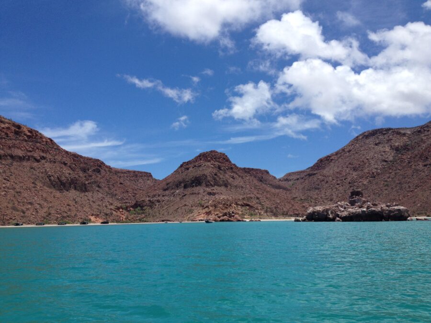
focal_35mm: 35
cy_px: 162
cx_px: 216
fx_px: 436
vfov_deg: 40.7
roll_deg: +1.4
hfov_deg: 52.6
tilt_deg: +8.2
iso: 50
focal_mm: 4.28
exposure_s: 1/2907
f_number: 2.4
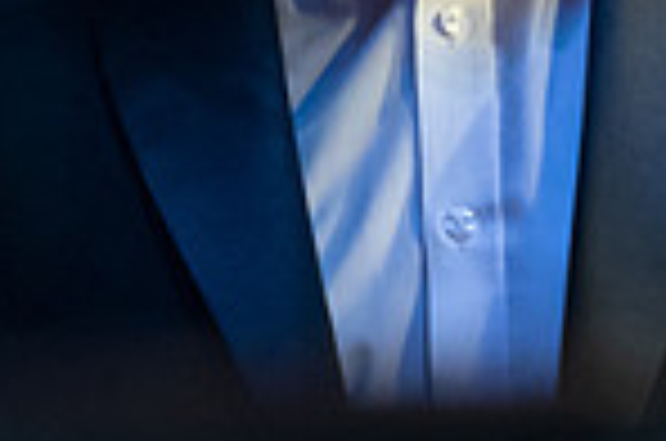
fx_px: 25198
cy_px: -508
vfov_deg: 1.0
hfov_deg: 1.5
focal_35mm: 1365
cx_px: 480
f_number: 5
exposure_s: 1/160
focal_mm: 200
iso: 2500
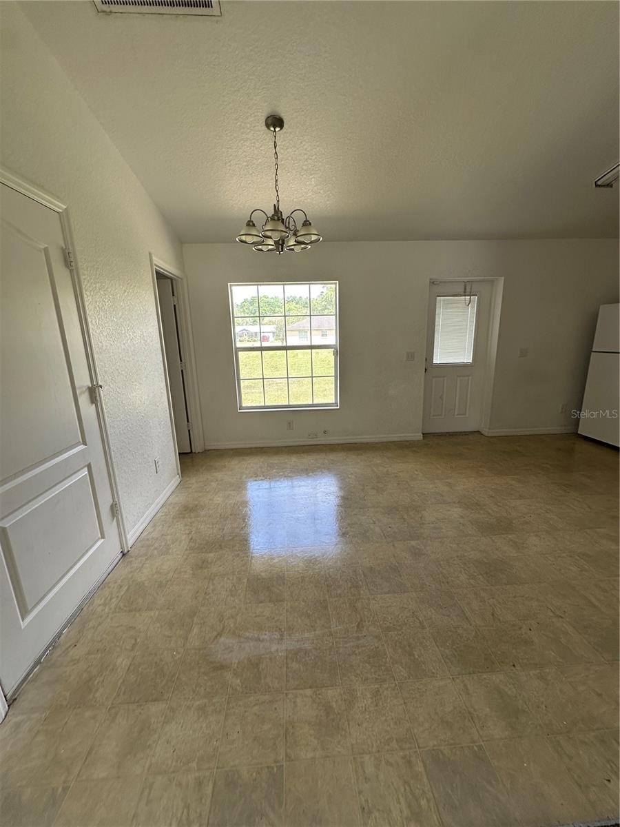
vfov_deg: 102.1
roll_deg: +0.8
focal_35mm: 14
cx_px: 310
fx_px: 334
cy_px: 414
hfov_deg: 85.7
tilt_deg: -12.0
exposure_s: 1/105
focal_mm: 2.22
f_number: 2.2
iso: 40
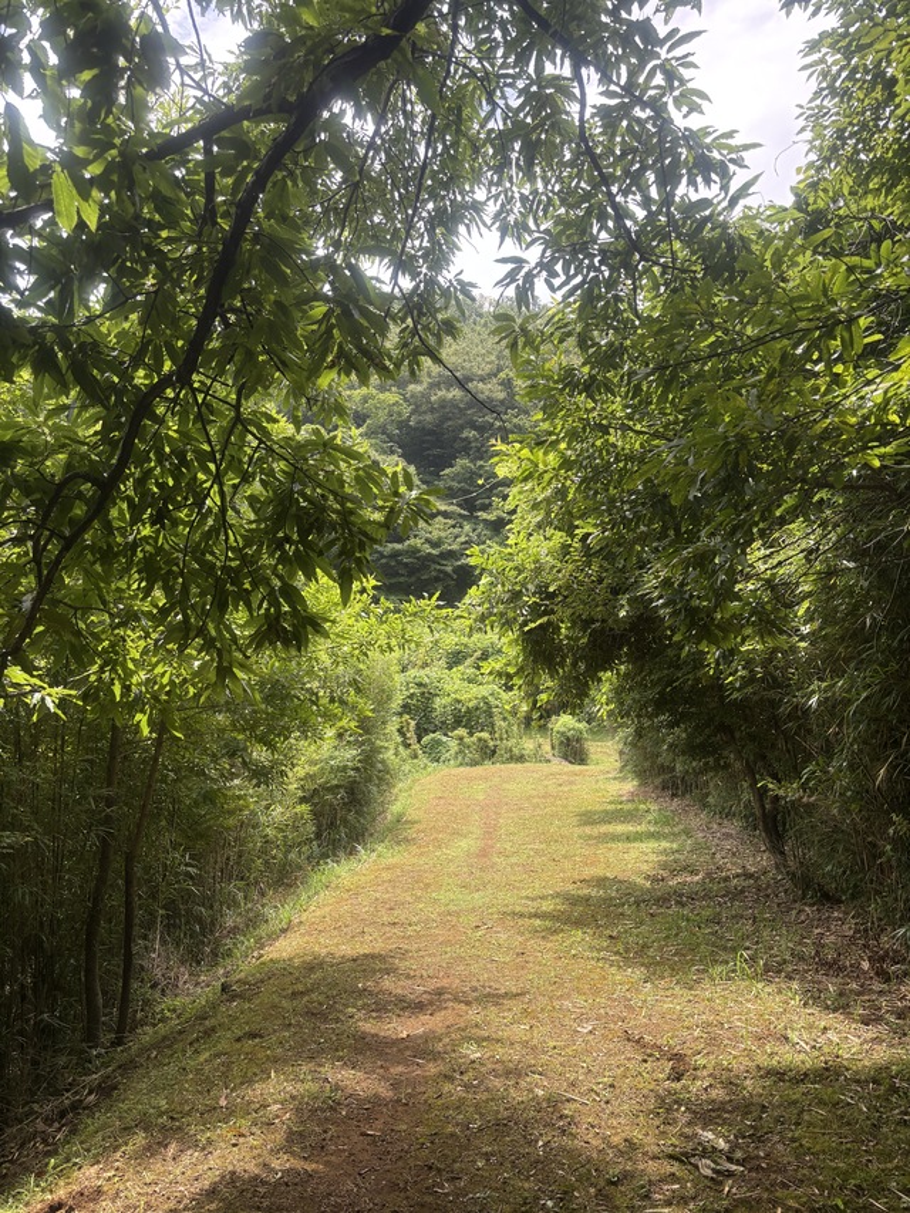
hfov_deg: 53.1
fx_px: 911
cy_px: 606
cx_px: 455
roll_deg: -0.2
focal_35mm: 26
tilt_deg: +6.4
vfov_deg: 67.3
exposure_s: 1/539
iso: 50
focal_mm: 5.96
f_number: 1.6
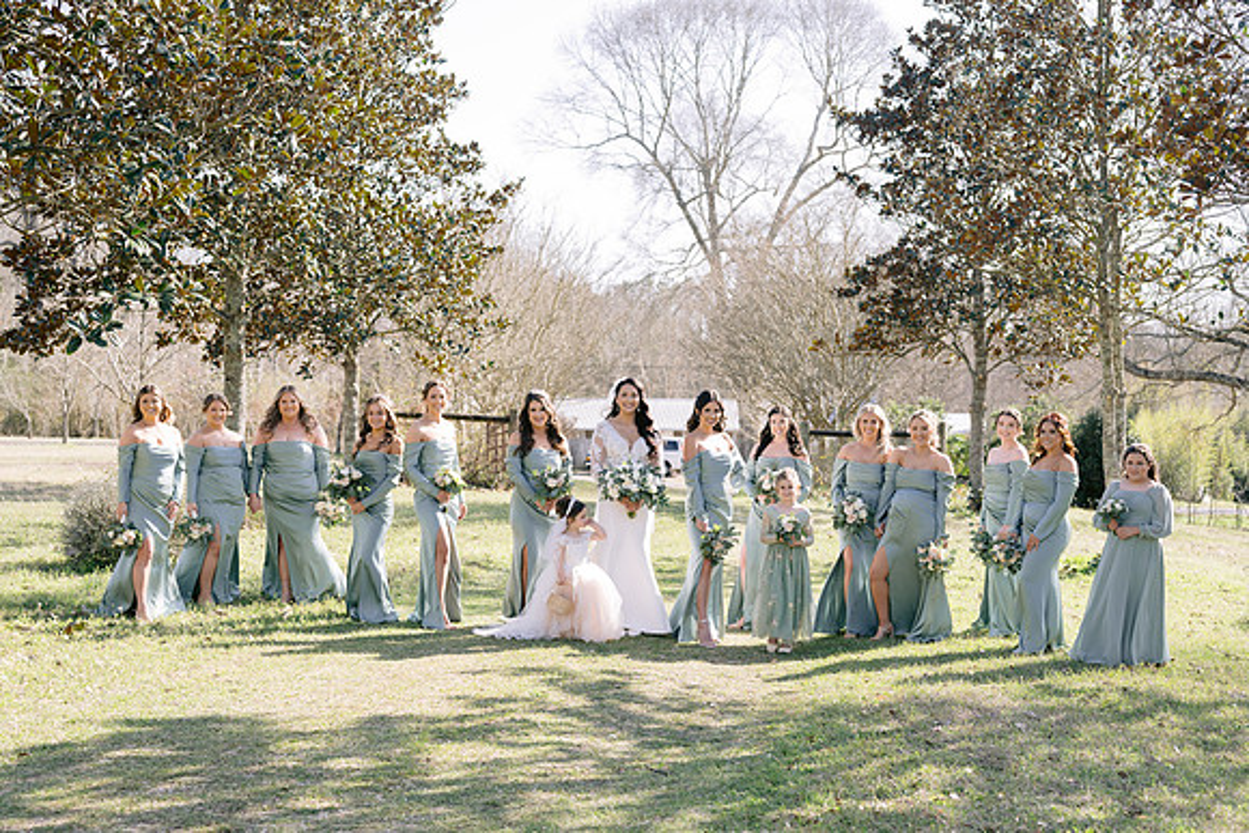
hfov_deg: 36.9
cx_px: 611
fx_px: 1874
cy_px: 435
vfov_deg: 25.1
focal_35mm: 54
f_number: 3.5
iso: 80
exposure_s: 1/200
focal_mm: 50
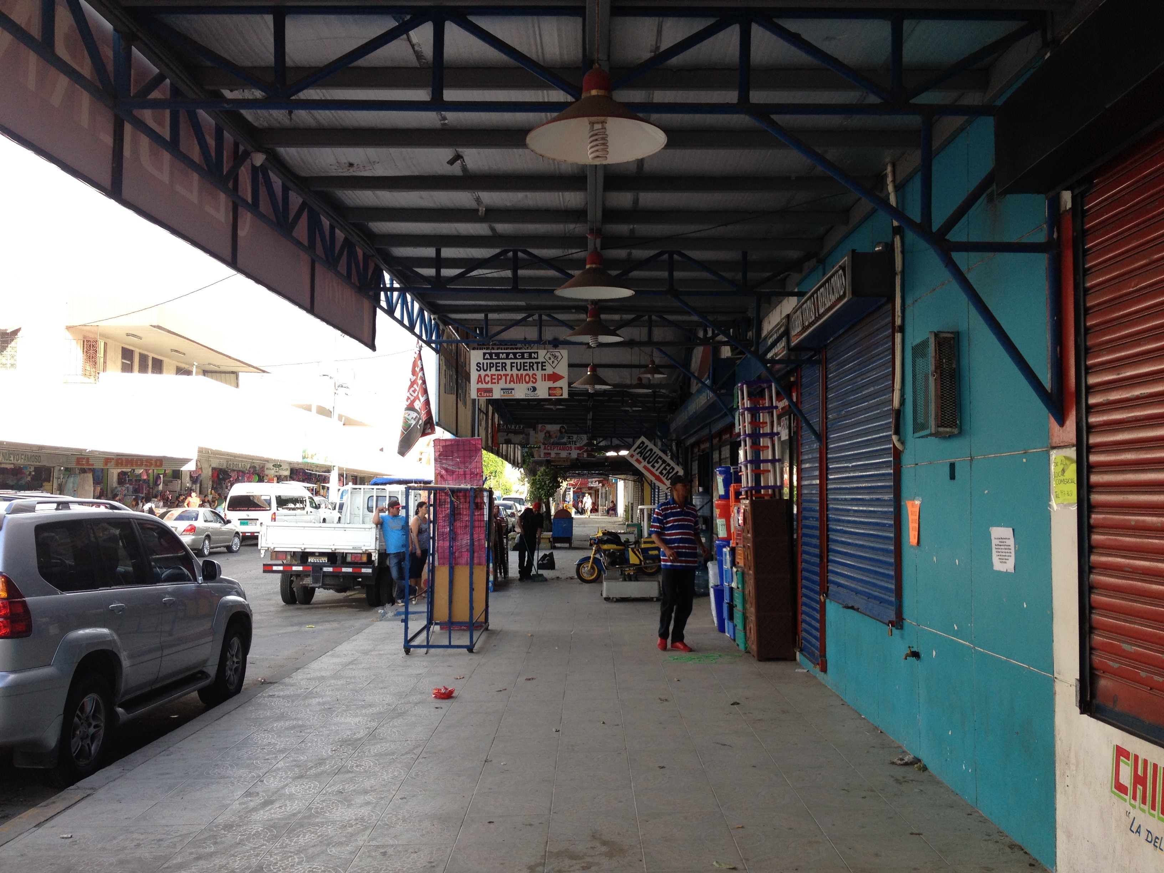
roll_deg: -0.1
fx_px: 1177
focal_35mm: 35
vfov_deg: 40.7
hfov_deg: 52.6
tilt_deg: +0.0
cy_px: 436
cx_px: 582
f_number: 2.4
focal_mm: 4.28
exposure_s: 1/231
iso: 50
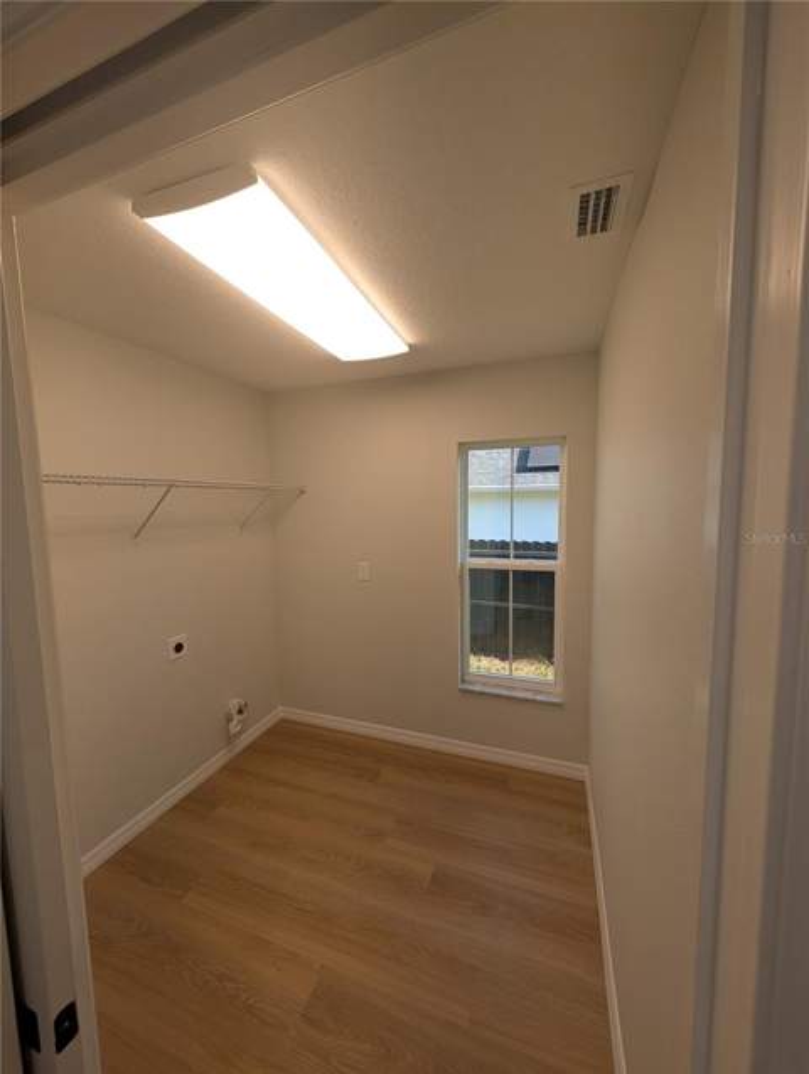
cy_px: 537
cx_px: 404
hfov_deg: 94.7
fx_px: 373
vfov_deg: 110.4
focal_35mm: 12
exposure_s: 1/164
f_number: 1.7
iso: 46
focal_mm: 2.02
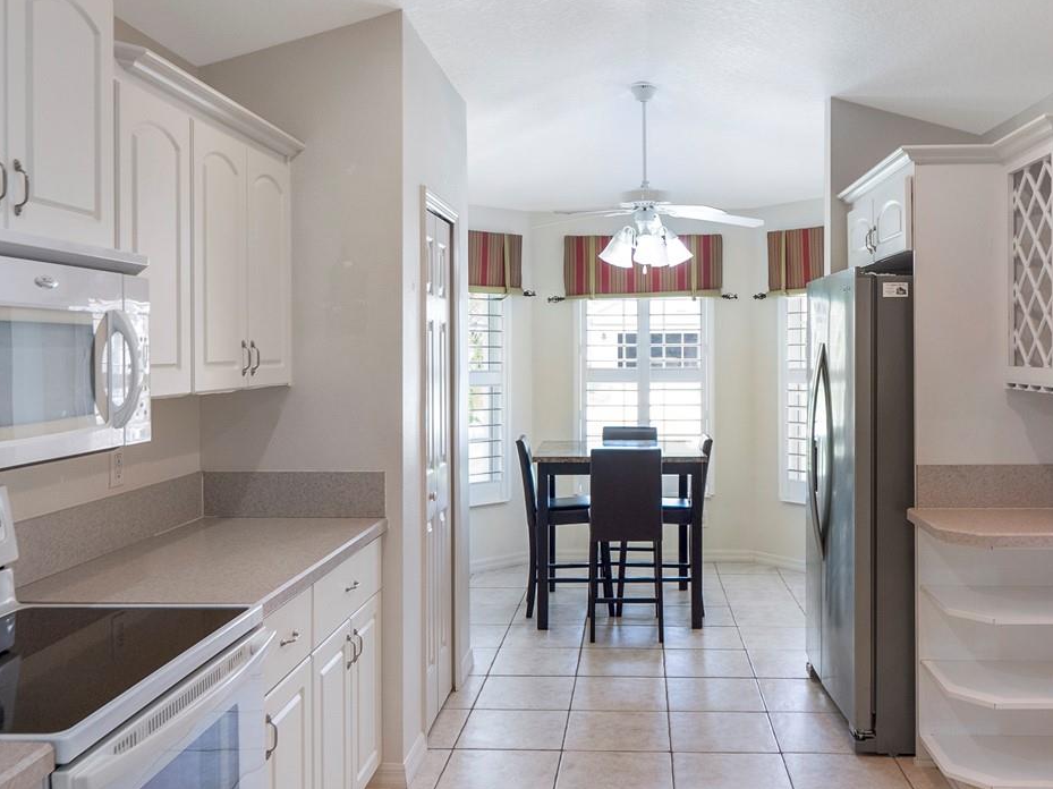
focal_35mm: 31
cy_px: 364
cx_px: 613
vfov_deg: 45.4
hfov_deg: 58.1
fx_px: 943
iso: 400
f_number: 3.2
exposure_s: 1/60
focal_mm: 9
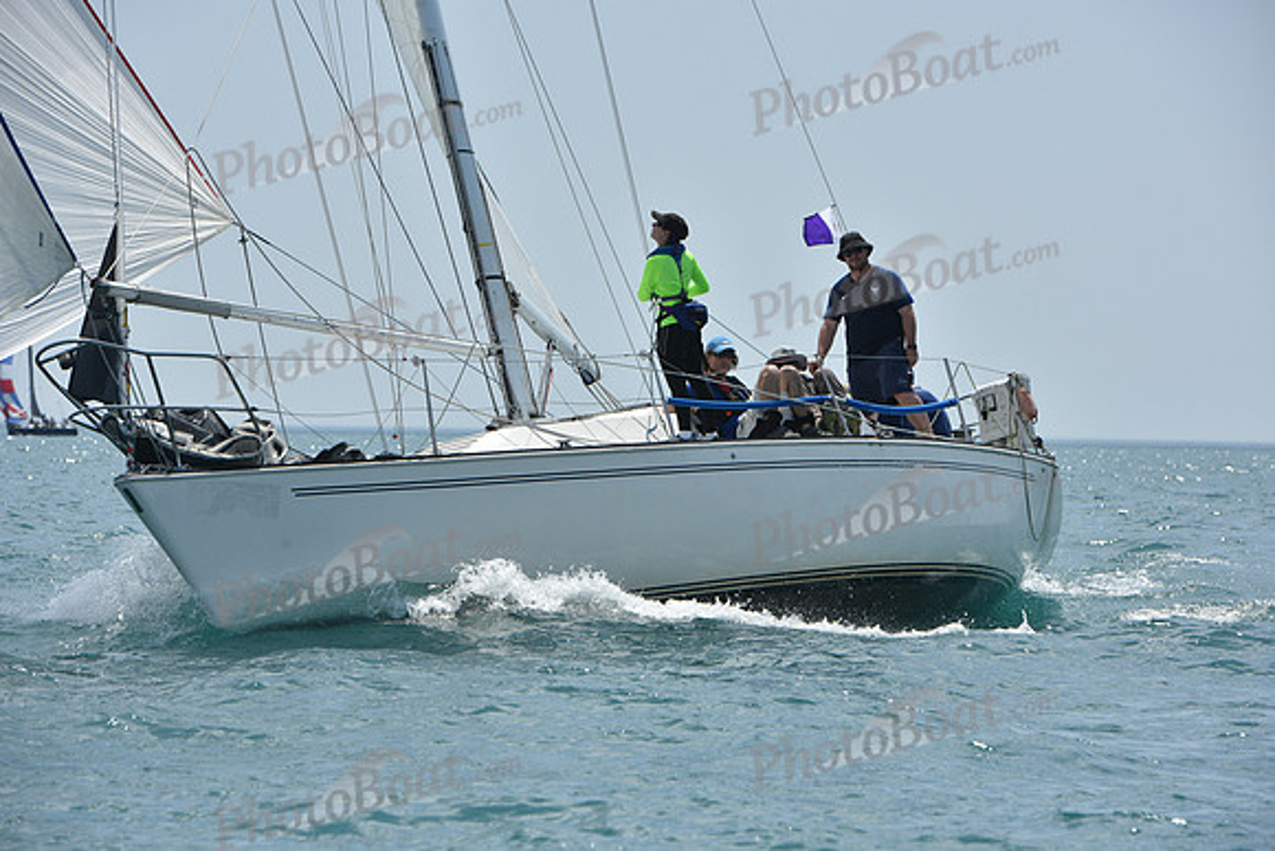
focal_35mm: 170
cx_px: 638
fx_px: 6022
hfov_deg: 12.1
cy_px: 426
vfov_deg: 8.1
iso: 250
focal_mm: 170
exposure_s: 1/1250
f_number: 9
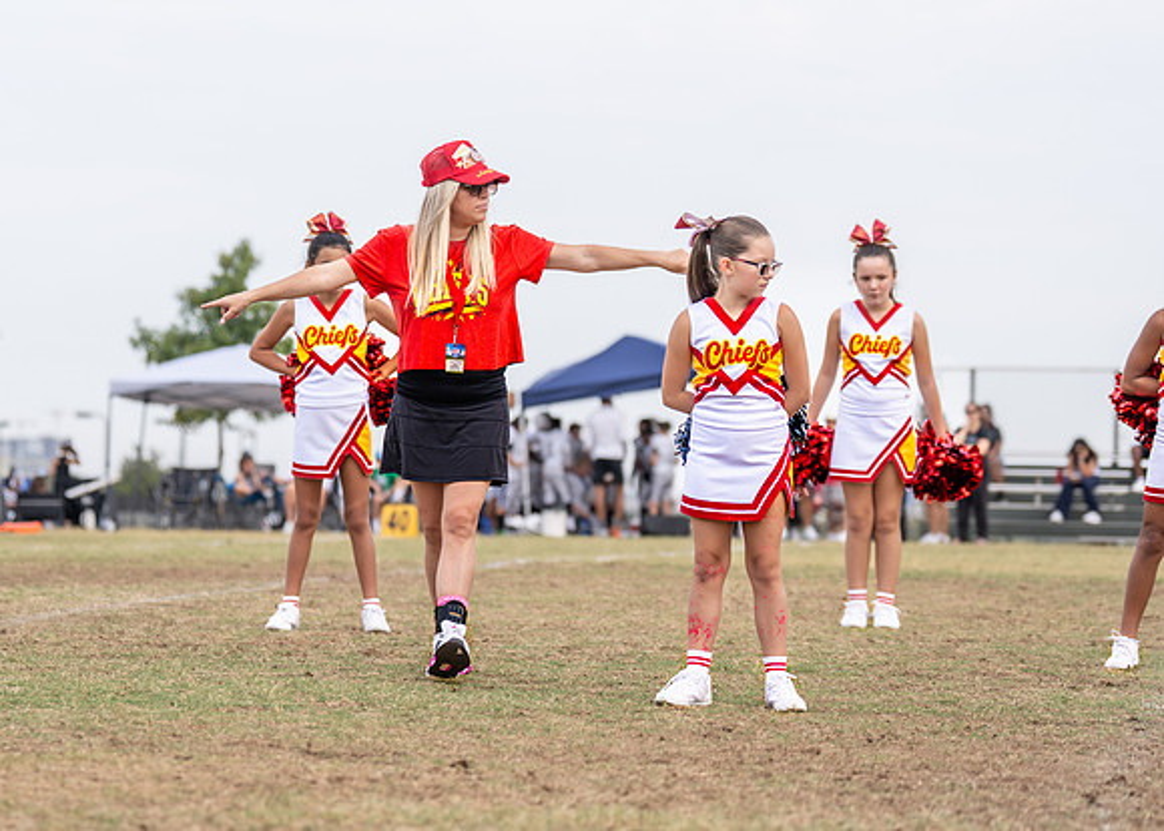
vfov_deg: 10.5
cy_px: 337
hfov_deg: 14.7
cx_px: 495
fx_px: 4511
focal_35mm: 136
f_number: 2.8
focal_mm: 95
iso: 160
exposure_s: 1/1250
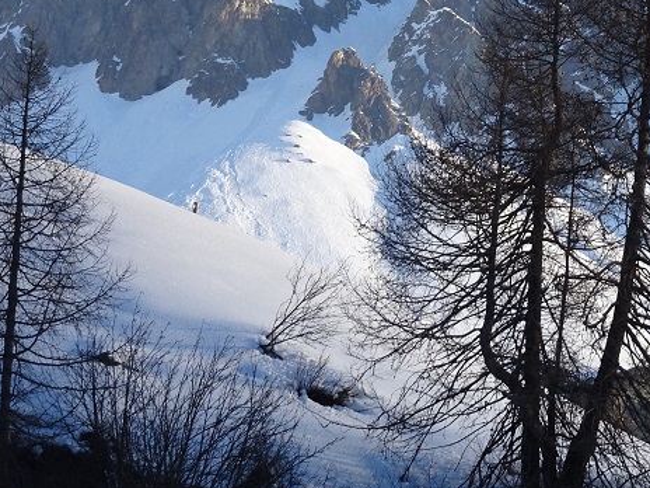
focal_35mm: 207
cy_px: 67
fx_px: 3887
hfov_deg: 9.5
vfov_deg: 7.2
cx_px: 555
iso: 80
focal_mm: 16.46
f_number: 5
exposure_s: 1/200
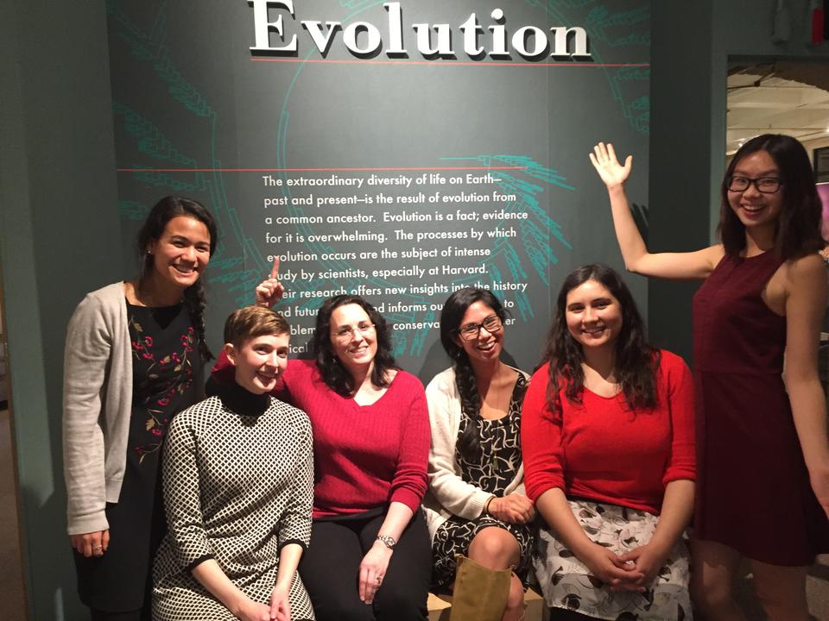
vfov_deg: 48.2
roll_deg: -0.5
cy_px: 310
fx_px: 695
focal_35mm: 29
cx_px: 414
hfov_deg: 61.7
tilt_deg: -6.1
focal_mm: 4.15
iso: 250
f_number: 2.2
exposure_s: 1/24
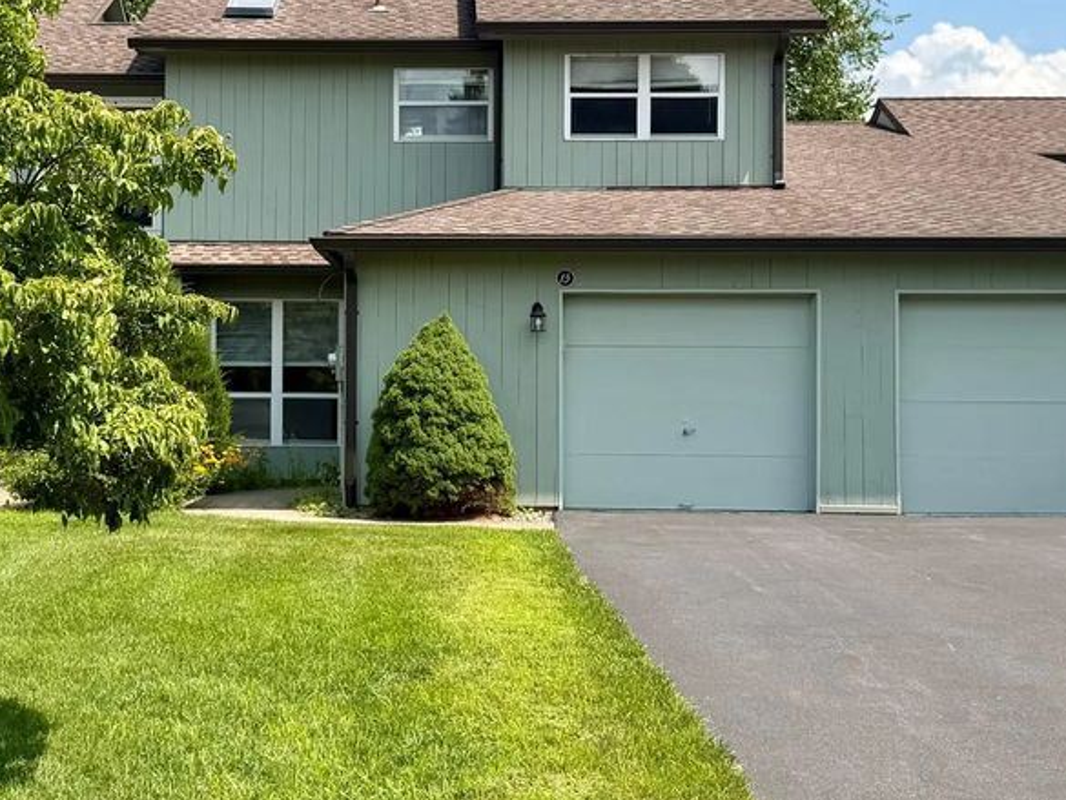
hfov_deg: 42.5
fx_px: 1294
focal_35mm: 42
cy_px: 317
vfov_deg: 34.2
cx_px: 190
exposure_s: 1/4405
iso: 80
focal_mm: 6.76
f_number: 1.78
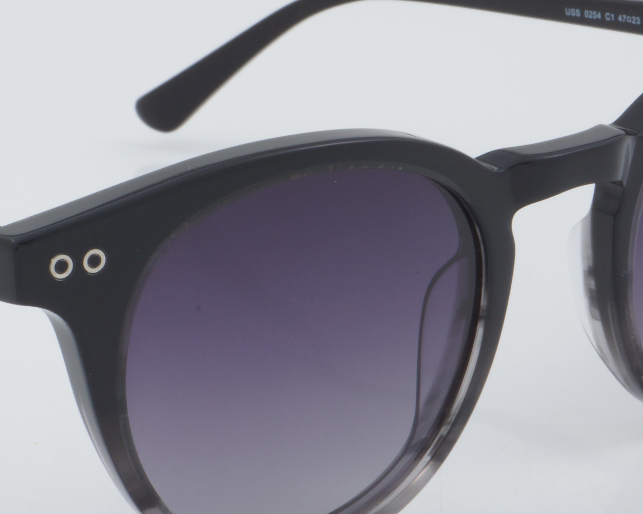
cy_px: 272
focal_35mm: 152
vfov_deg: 10.2
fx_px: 2893
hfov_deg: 12.7
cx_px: 243
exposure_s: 1/3
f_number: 32
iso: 100
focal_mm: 50
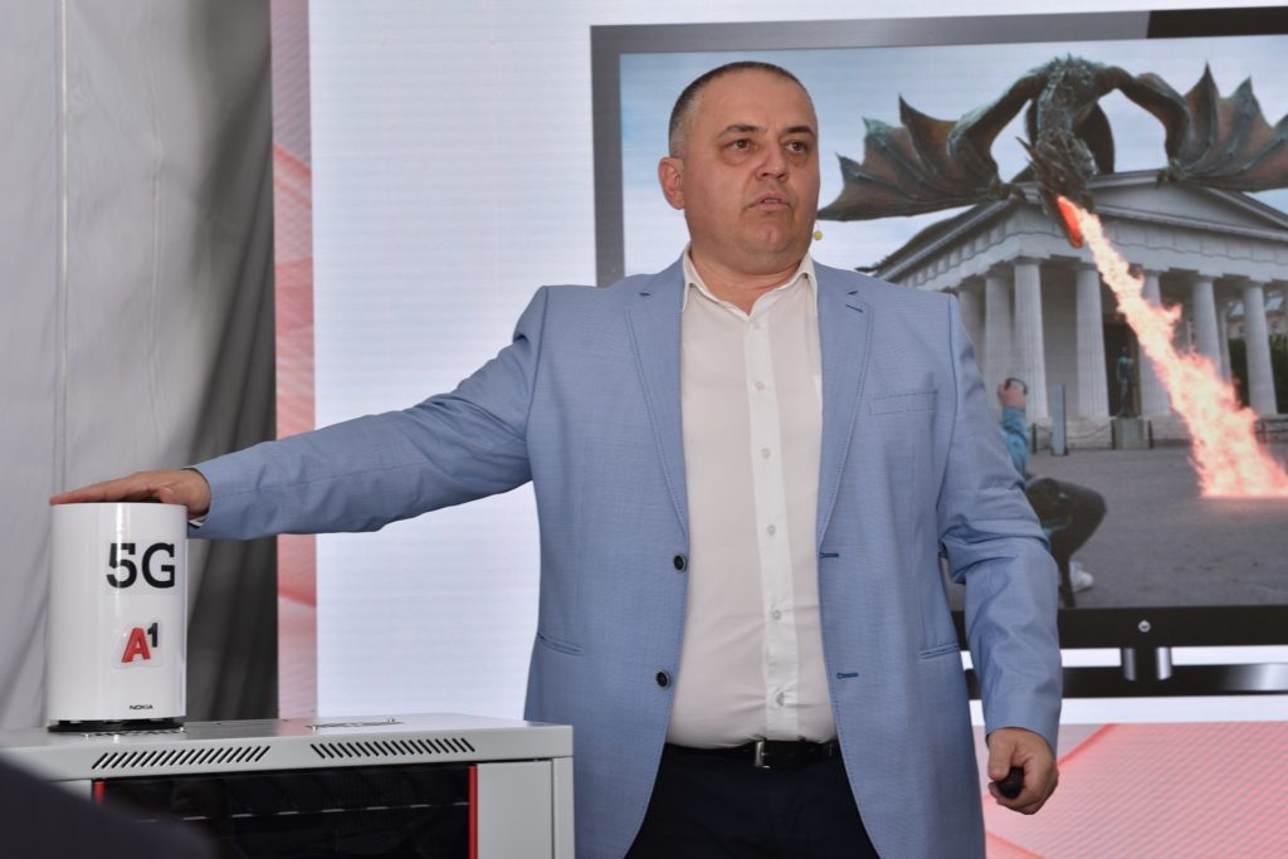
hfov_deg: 33.4
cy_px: 430
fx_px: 2147
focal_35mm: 60
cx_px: 644
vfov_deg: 22.6
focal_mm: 60
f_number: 10
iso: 250
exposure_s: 1/160
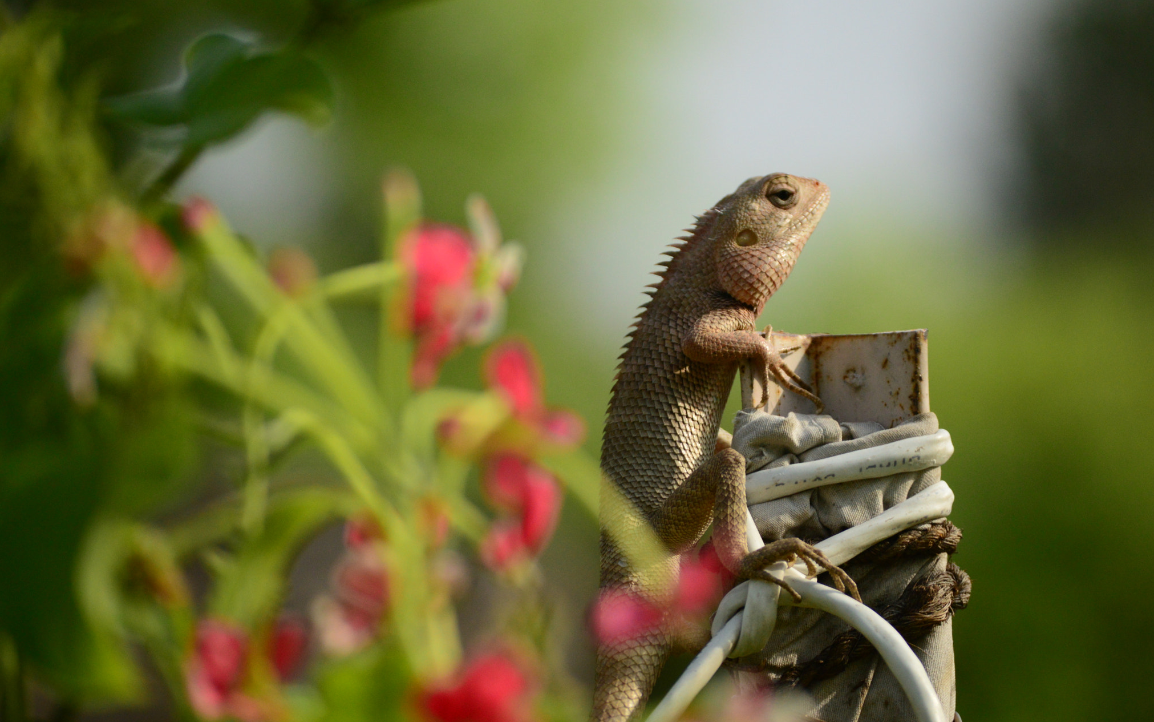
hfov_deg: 10.4
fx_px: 6322
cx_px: 581
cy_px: 341
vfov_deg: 6.5
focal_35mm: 201
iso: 800
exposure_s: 1/4000
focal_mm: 130
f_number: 4.8
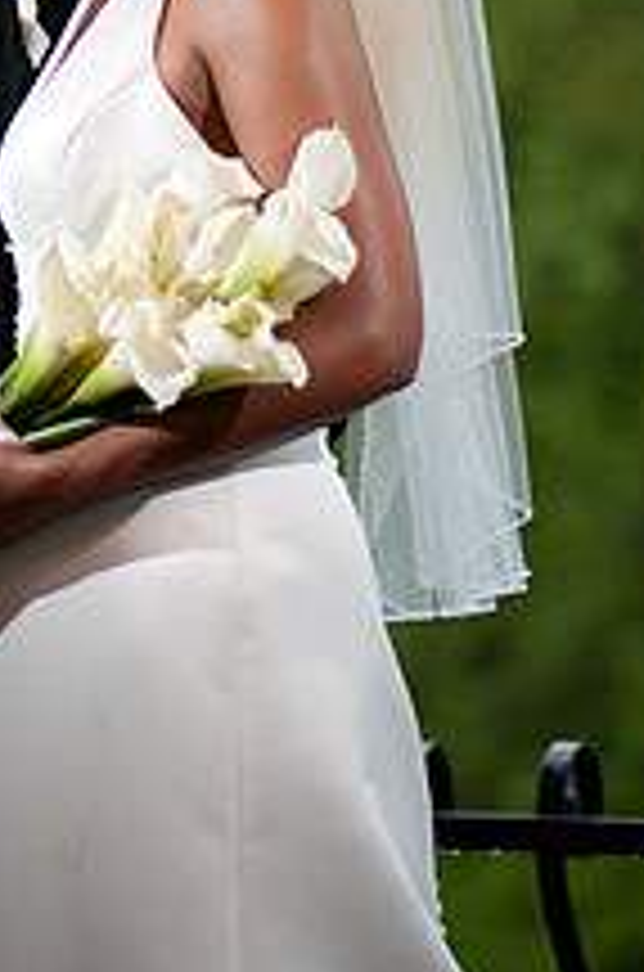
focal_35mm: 266
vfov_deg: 7.7
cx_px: 16
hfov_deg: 5.1
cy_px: 86
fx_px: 7173
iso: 400
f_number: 1.4
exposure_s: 1/250
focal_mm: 85
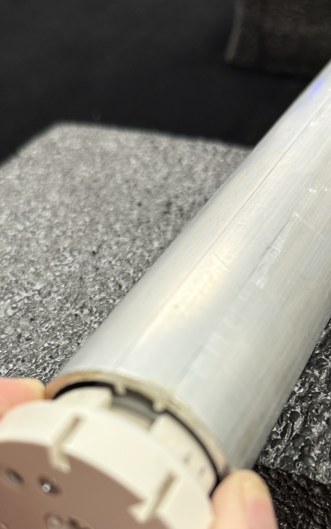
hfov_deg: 28.0
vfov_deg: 42.3
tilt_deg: -42.6
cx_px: 156
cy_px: 387
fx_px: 664
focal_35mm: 46
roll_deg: +3.2
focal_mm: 6.86
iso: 100
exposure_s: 1/61
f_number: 1.78
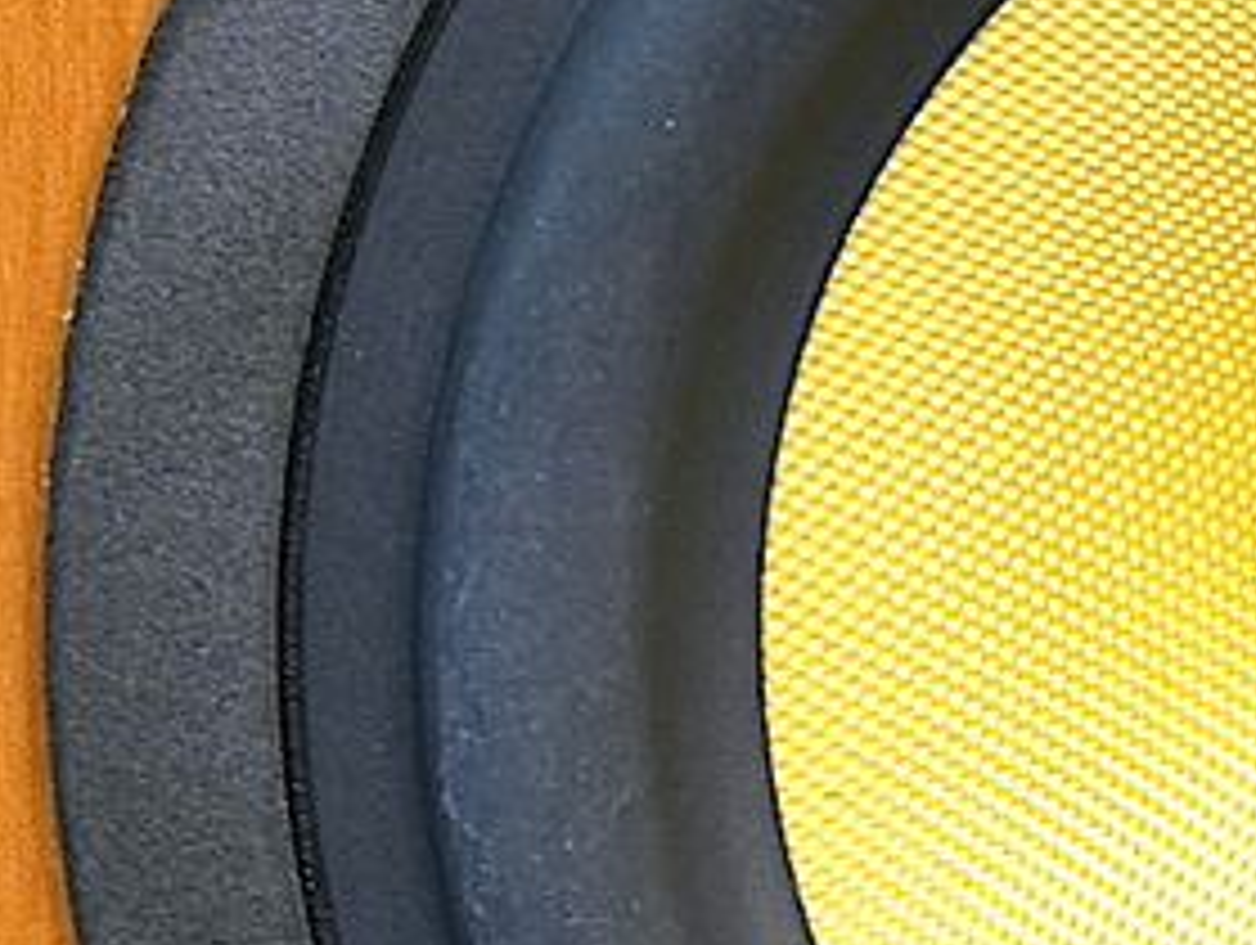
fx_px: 24959
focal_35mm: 687
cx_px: 1760
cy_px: 639
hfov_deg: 2.9
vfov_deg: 2.2
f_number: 5.6
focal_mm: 35.8
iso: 100
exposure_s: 1/2
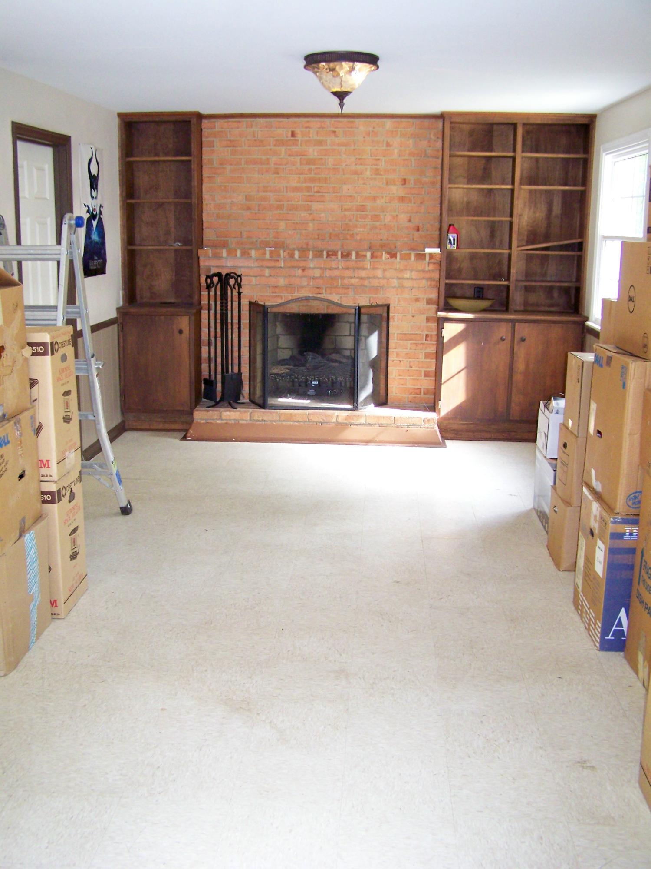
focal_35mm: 38
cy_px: 434
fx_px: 953
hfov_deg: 37.7
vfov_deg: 49.0
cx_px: 326
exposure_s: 1/30
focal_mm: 6.3
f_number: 2.8
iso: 160
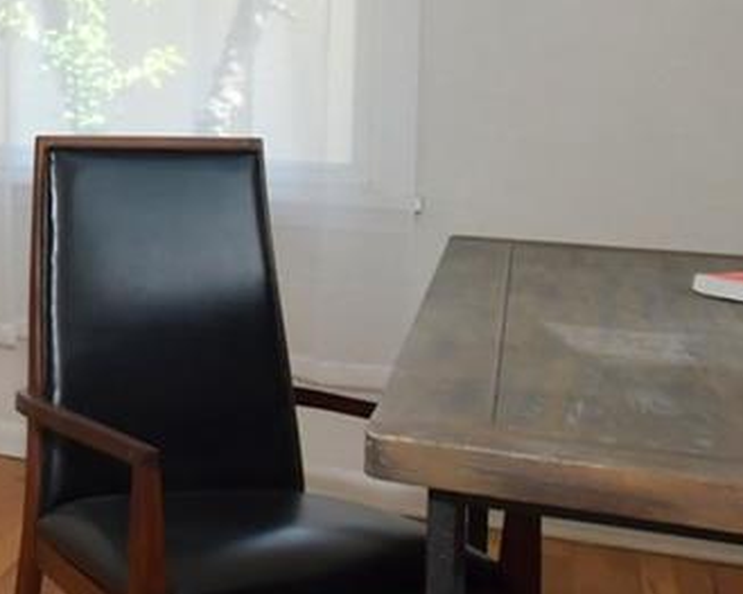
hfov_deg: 21.4
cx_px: -391
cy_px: 61
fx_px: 1627
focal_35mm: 74
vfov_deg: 20.3
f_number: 8
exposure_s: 1/250
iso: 1250
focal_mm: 16
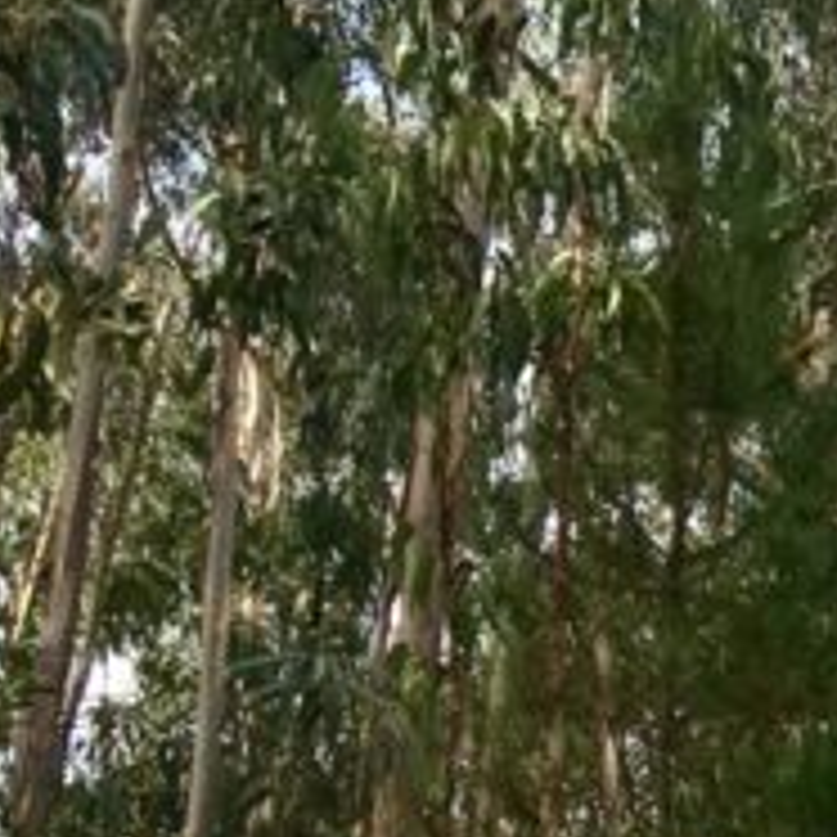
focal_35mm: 141
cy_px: 1251
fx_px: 3857
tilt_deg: +15.1
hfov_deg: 10.1
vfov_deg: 11.8
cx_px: 2282
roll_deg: +3.4
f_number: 2.2
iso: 25
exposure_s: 1/1202
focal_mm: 4.15
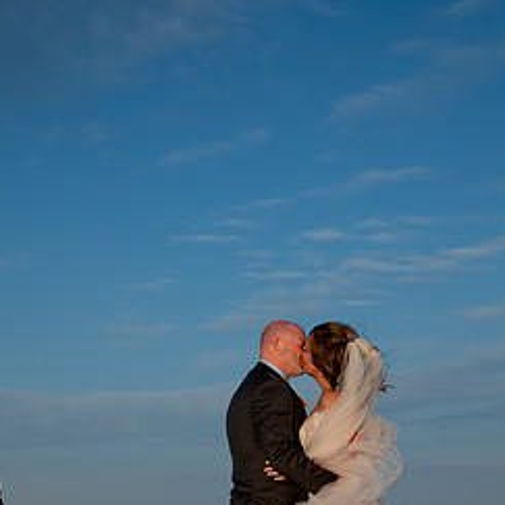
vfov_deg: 15.8
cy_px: 351
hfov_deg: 15.8
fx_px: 1816
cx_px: 275
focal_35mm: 110
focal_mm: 70
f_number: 8
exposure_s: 1/400
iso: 200
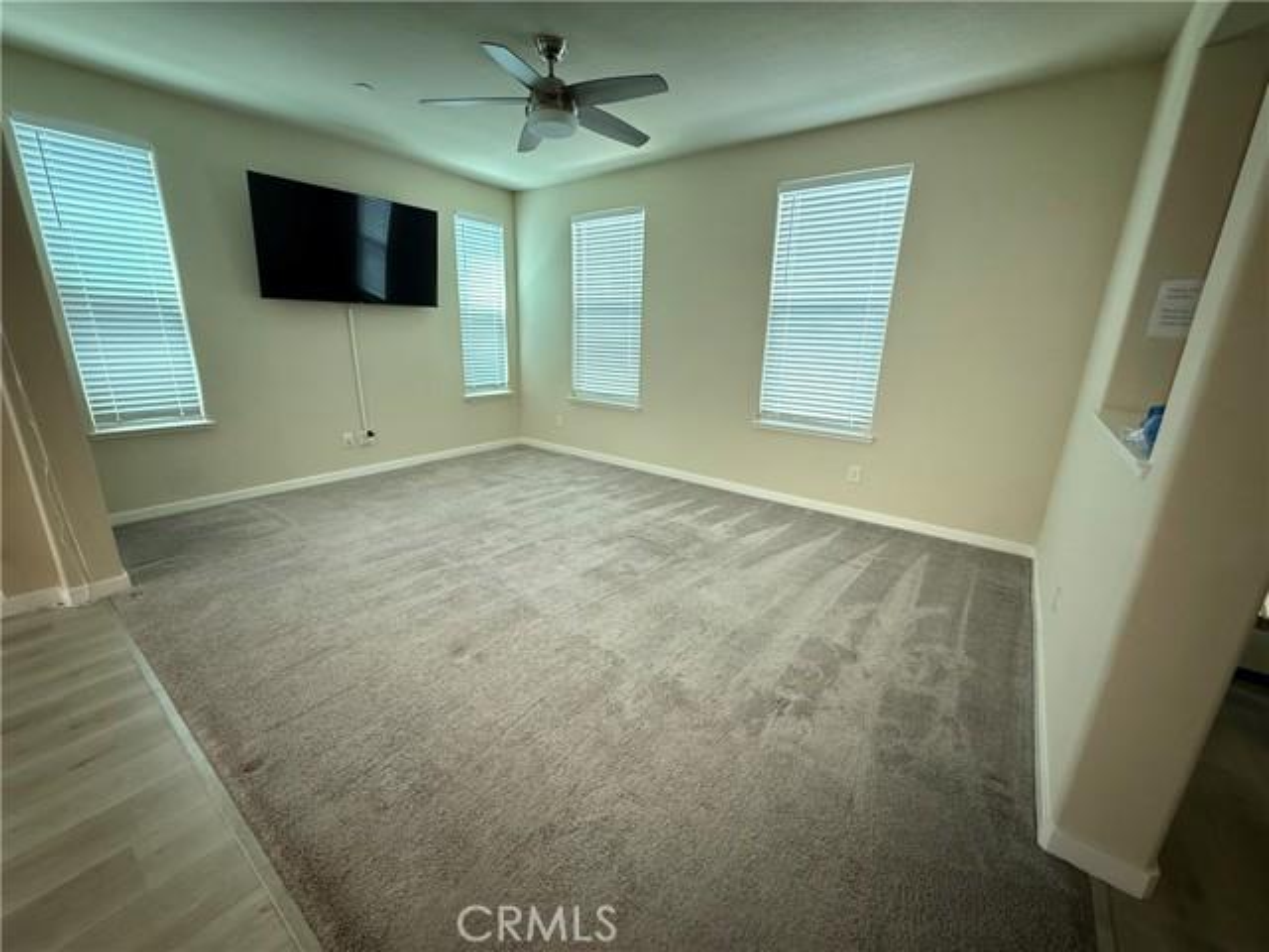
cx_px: 634
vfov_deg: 85.7
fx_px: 513
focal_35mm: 14
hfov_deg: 102.1
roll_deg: -1.7
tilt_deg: -16.6
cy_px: 476
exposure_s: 1/60
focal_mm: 2.22
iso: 800
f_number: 2.2
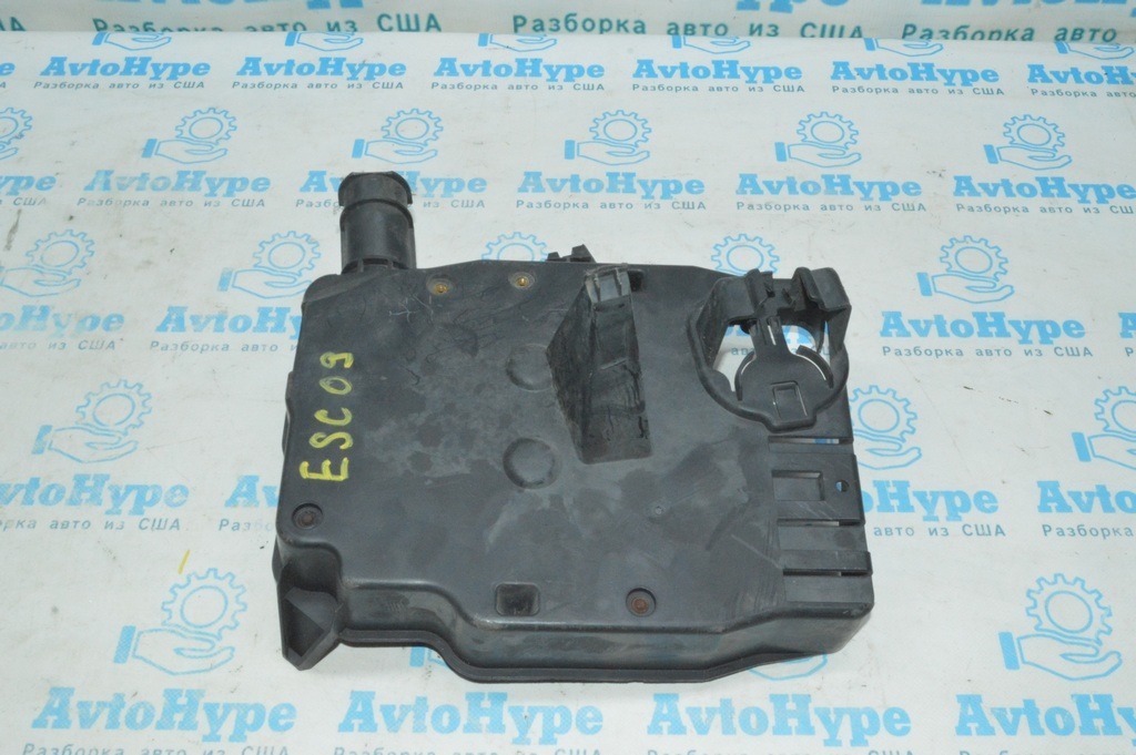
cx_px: 568
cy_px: 378
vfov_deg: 36.8
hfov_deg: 53.2
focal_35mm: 36
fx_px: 1135
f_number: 25
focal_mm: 24
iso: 4500
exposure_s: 1/40
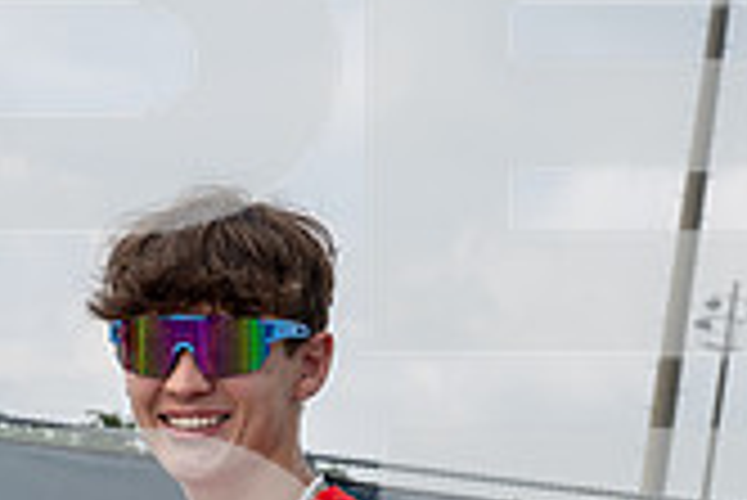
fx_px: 3261
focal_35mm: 157
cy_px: 669
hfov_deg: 12.6
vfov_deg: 8.6
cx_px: -248
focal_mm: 45
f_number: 8
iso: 100
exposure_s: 1/250
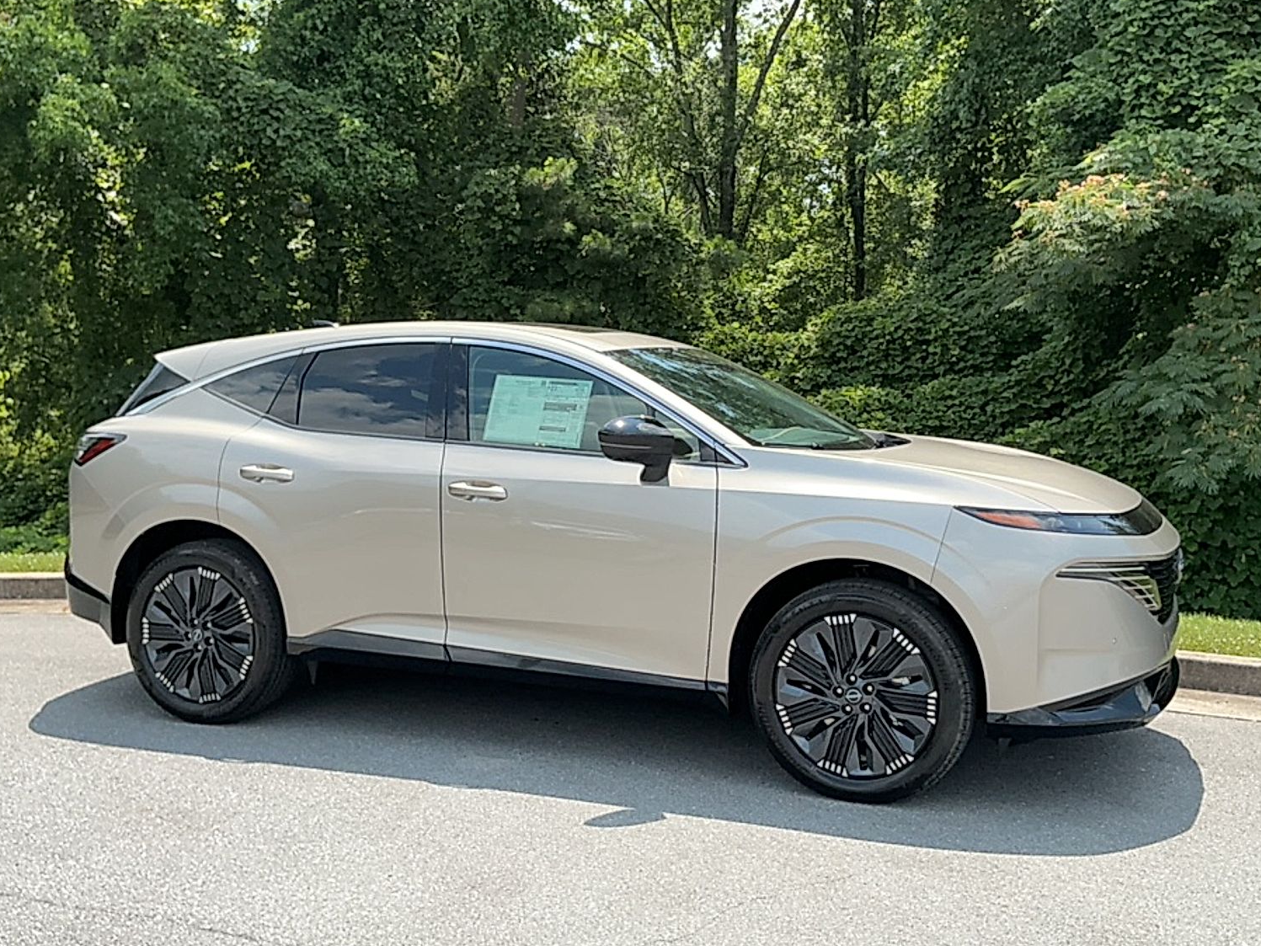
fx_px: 1129
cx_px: 624
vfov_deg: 45.4
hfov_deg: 58.3
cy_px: 442
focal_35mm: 31
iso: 25
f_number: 1.8
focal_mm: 3
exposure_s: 1/1098
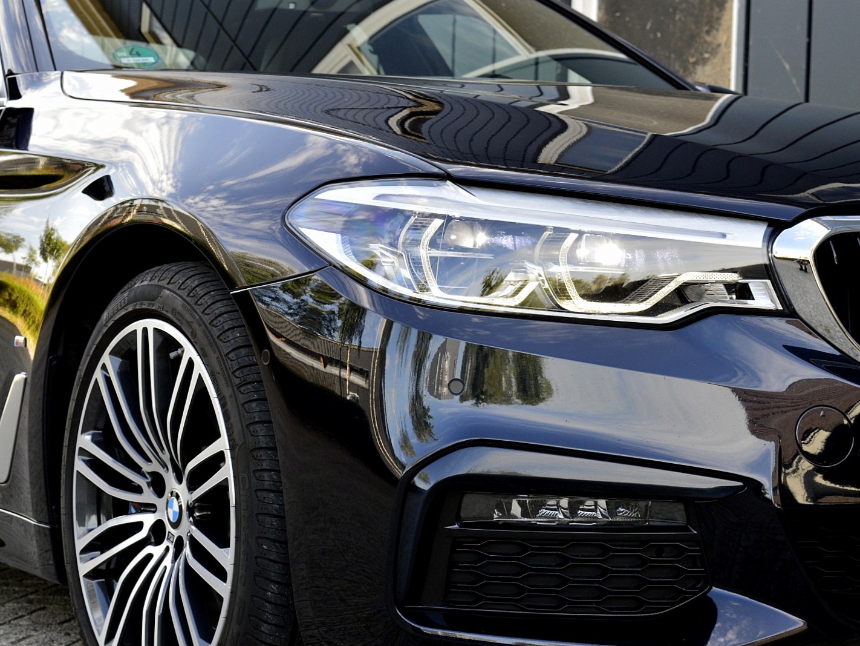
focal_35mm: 79
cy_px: 320
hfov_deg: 24.7
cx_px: 458
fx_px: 1963
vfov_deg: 18.7
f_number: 9
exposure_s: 1/100
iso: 400
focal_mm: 48
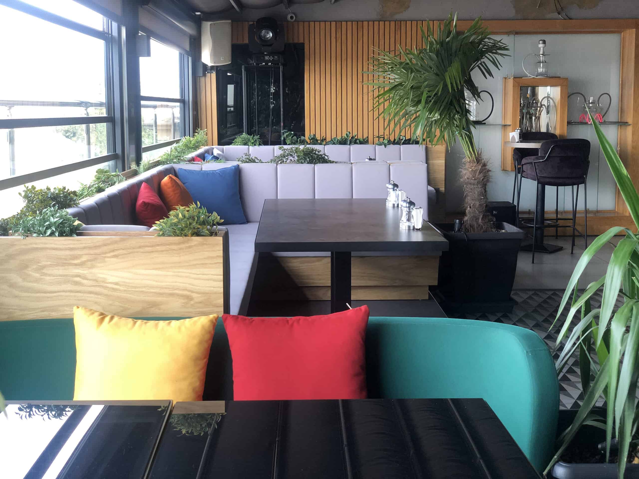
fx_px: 960
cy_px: 240
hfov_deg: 36.8
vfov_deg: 28.0
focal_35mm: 52
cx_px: 320
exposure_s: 1/60
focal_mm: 6
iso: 40
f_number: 2.4
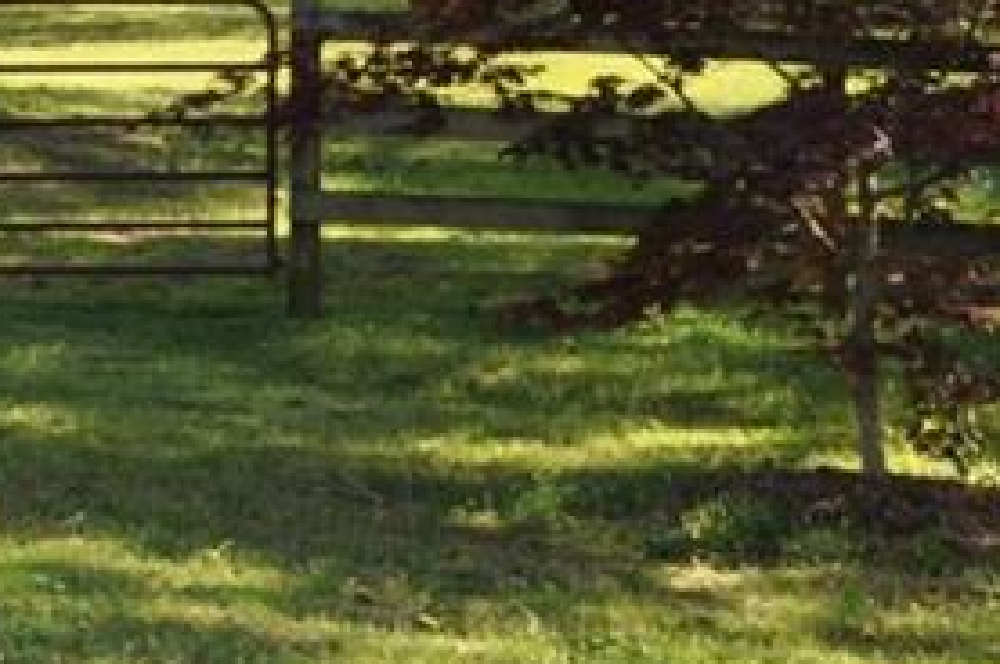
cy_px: -280
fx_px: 3995
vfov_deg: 9.3
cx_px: 556
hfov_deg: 14.3
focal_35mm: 144
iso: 1250
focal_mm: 26
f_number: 18
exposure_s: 1/200
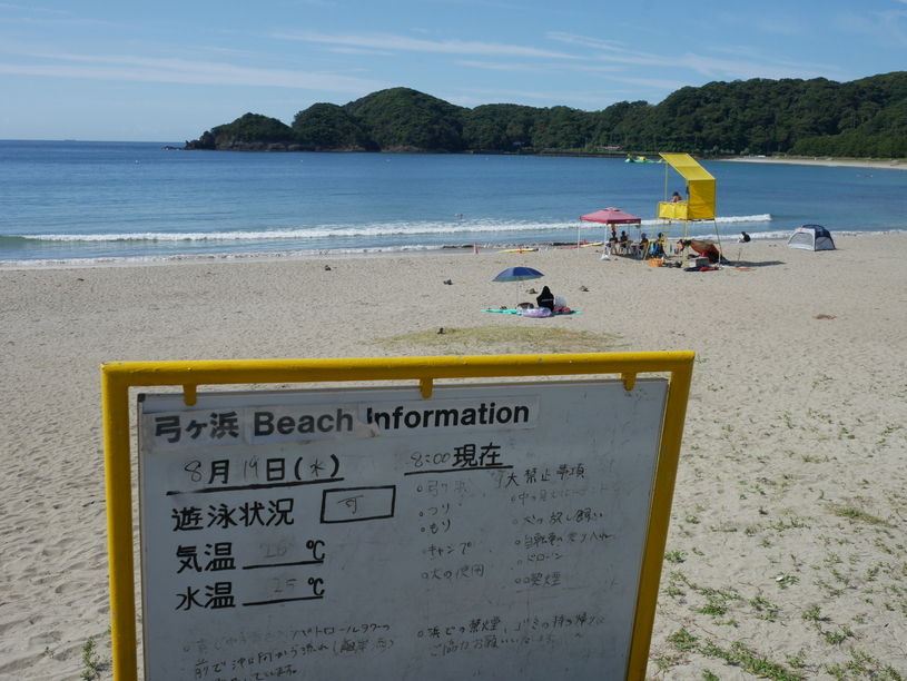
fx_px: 891
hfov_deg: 53.9
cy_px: 340
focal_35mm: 34
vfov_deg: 41.8
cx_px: 454
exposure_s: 1/640
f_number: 8
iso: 200
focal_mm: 17
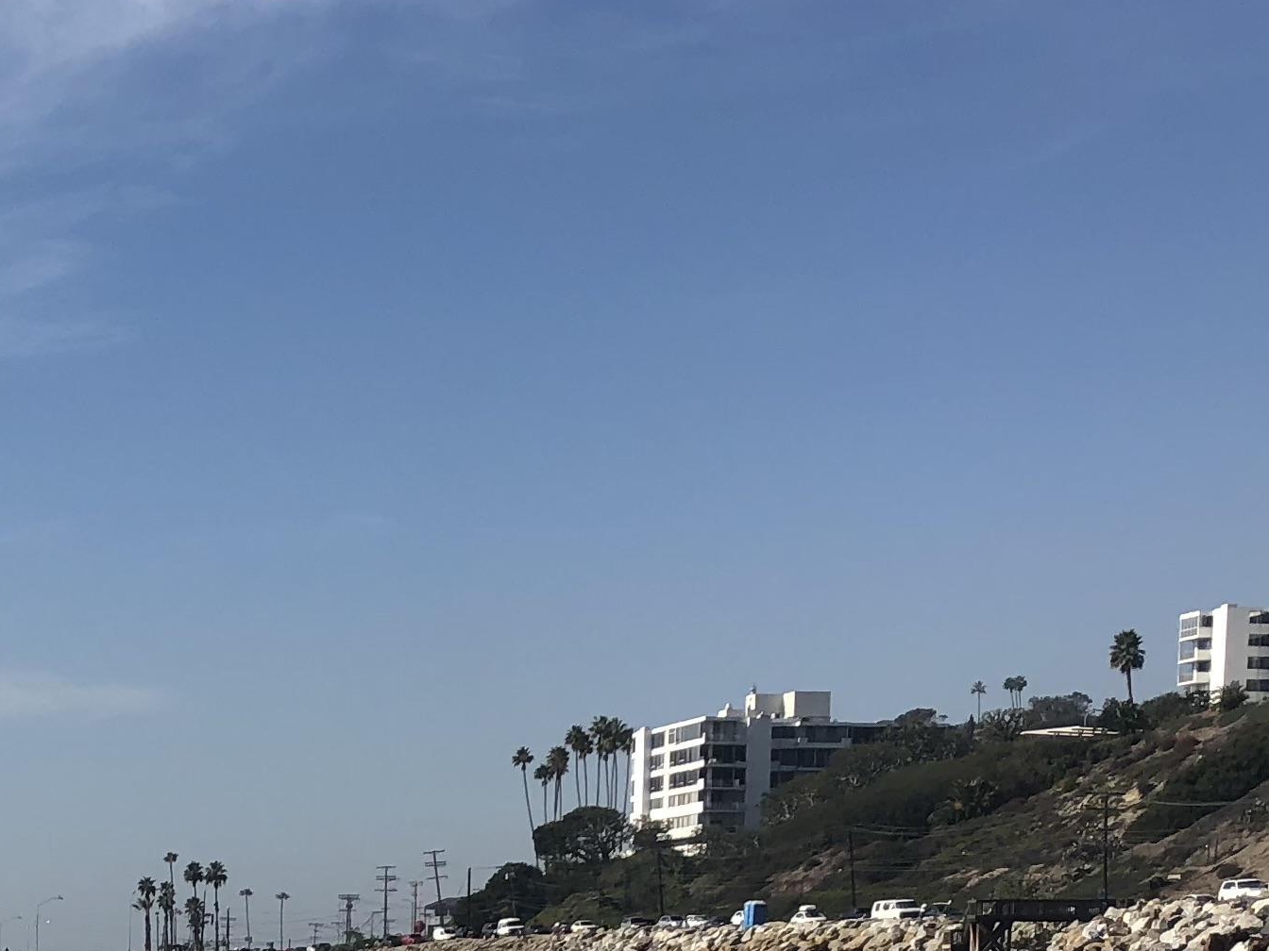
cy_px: 1293
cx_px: -199
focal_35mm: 84
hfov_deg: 21.8
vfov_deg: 16.4
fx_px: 3079
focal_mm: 4
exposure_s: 1/2088
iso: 20
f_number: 1.8
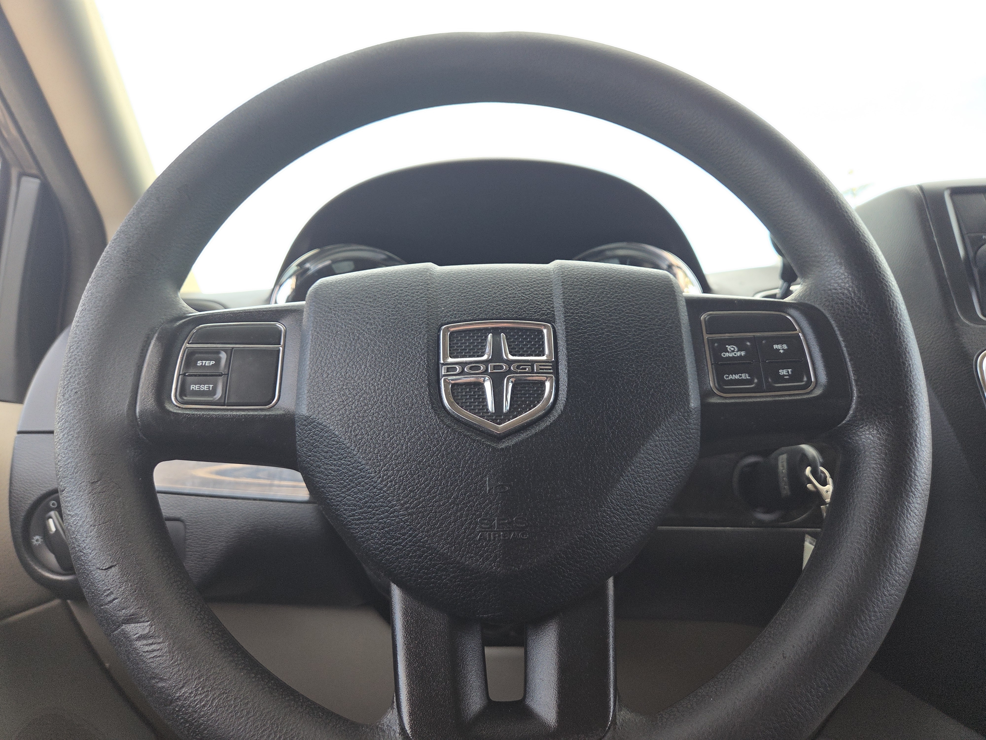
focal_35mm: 23
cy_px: 370
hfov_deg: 73.9
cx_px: 493
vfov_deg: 58.9
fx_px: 655
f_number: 1.8
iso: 40
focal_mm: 5.4
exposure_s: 1/180
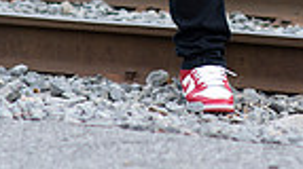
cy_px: -268
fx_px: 3370
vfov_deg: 2.8
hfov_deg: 5.1
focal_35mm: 420
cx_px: 239
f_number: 2.8
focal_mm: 85
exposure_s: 1/320
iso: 100
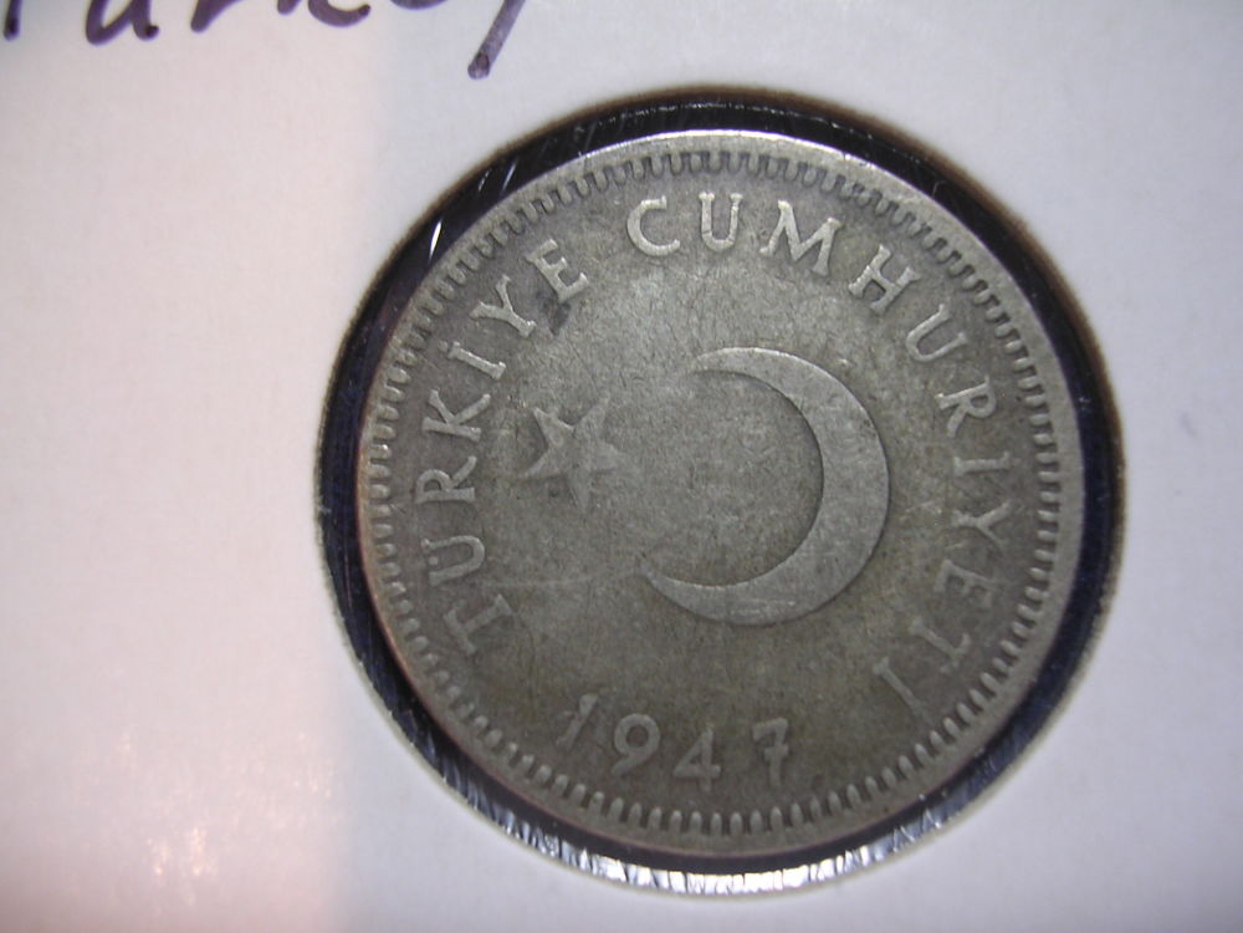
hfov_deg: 49.0
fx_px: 1365
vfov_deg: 37.7
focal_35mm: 38
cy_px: 466
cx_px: 622
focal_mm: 5.8
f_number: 2.8
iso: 100
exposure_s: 1/11
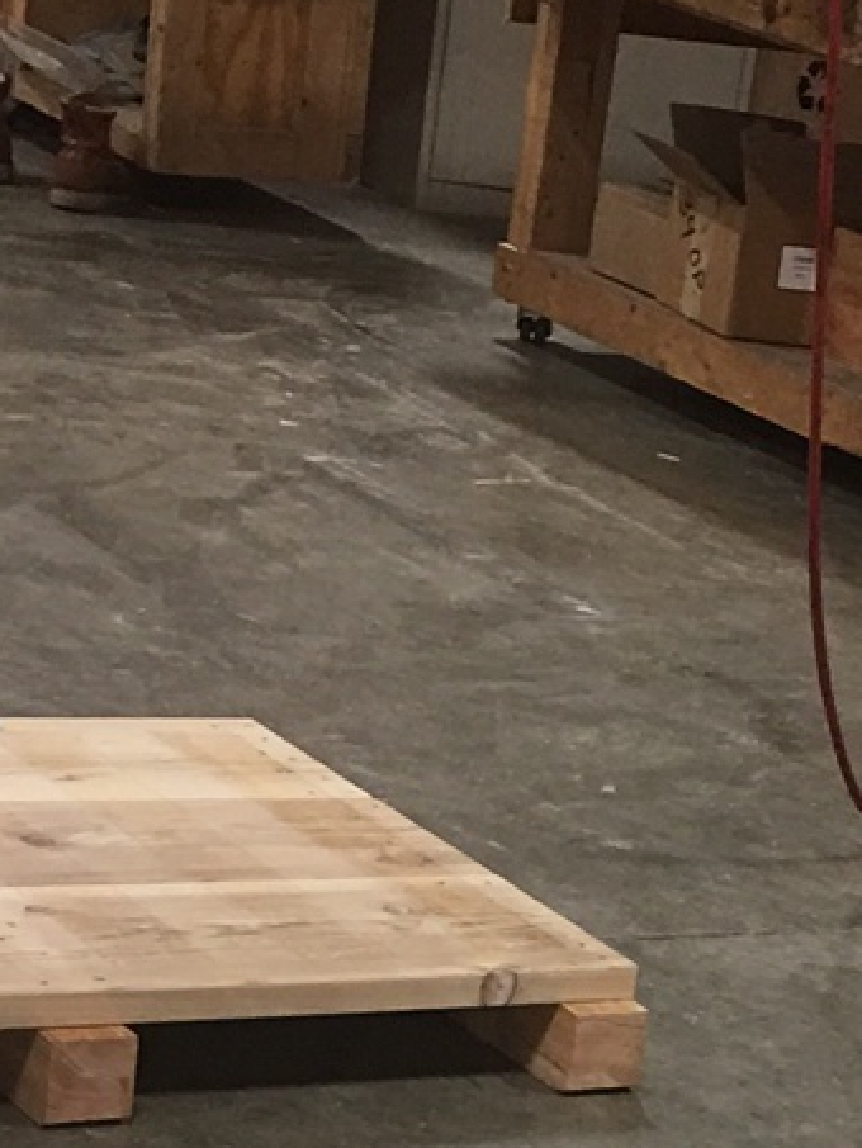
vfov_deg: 14.4
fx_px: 4281
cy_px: 1673
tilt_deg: -24.8
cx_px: 1017
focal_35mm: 129
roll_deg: -12.0
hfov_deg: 11.3
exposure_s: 1/15
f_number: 2.2
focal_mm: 4.15
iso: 40
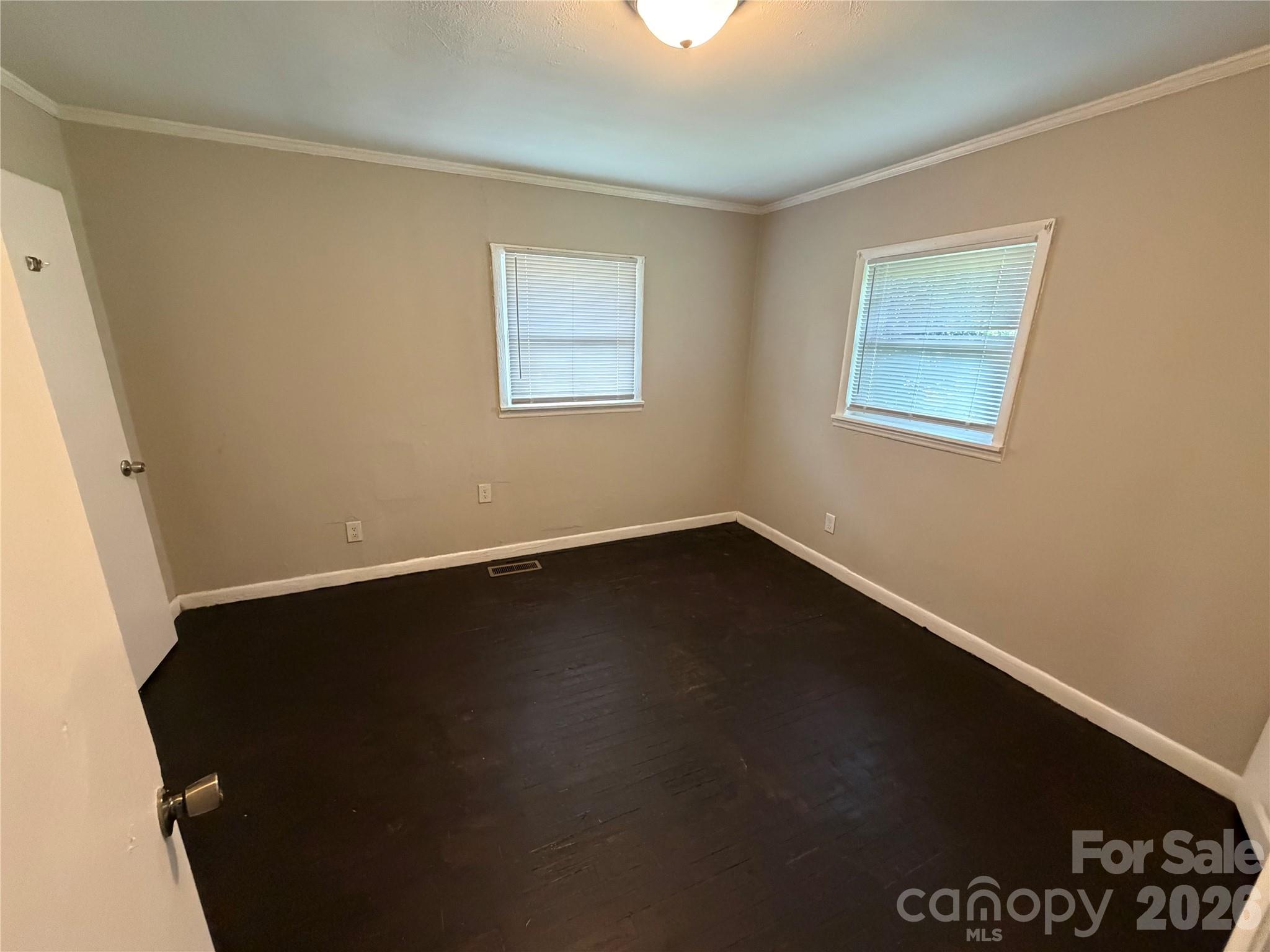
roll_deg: -0.6
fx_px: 514
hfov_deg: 102.1
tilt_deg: -14.4
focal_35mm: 14
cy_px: 476
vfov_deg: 85.7
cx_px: 635
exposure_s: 1/60
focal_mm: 2.22
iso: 640
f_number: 2.2
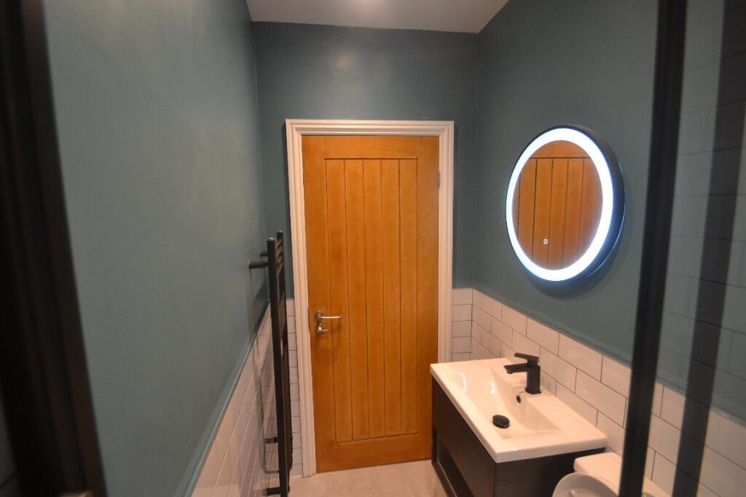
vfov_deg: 77.3
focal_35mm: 15
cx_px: 373
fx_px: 311
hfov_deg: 100.4
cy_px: 248
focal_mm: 10
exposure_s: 1/60
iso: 800
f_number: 4
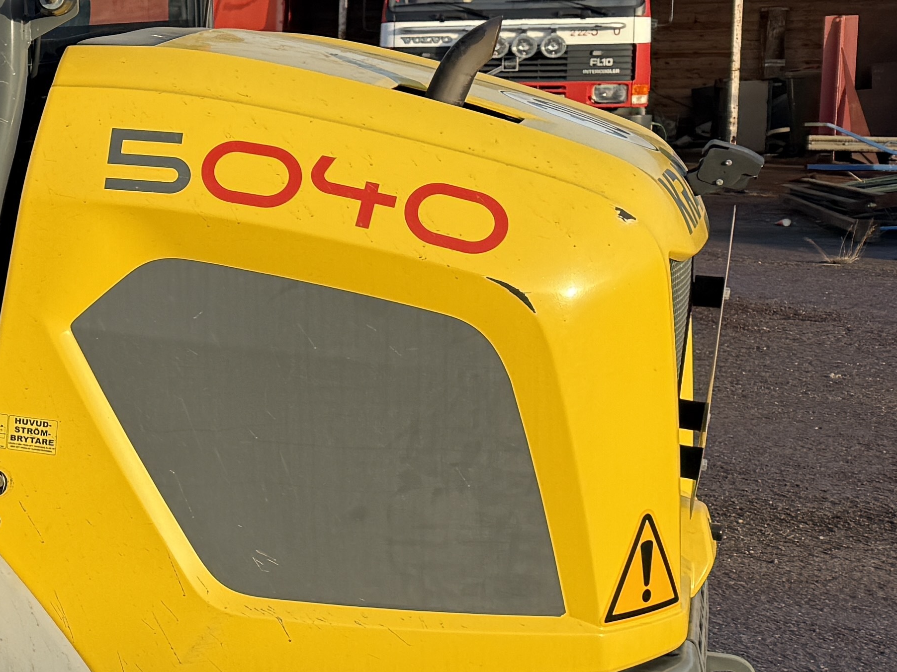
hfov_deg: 21.0
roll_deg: +1.0
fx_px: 1969
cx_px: -516
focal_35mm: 76
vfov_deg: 19.3
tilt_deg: -3.7
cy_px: 245
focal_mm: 6.76
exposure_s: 1/1770
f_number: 1.78
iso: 80
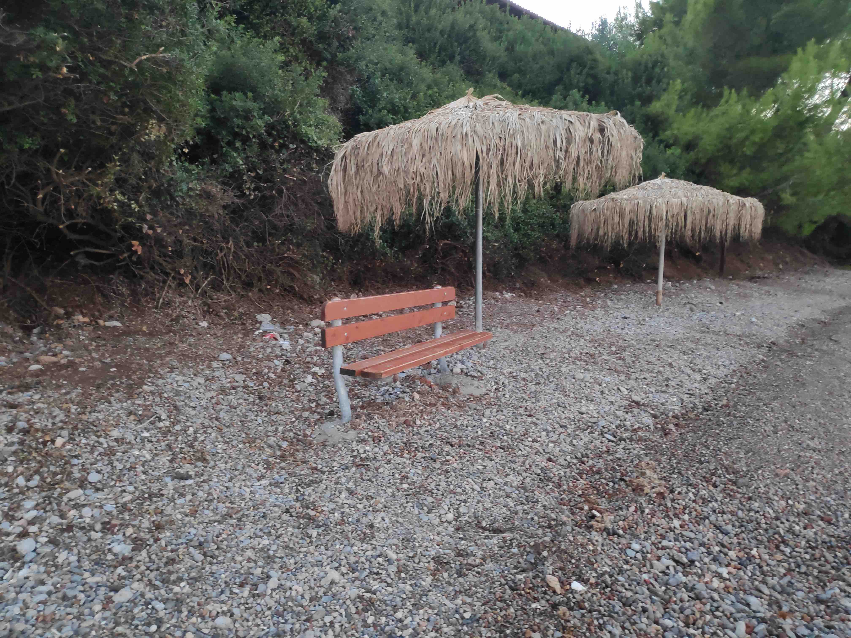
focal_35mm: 20
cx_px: 426
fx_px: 492
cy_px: 319
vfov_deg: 66.0
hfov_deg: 81.7
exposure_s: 1/50
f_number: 1.9
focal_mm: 3.94
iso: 423
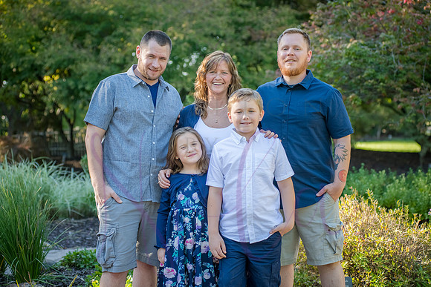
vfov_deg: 15.7
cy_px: 143
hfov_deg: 23.4
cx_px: 224
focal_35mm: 87
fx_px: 1042
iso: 400
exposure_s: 1/400
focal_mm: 80
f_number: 4
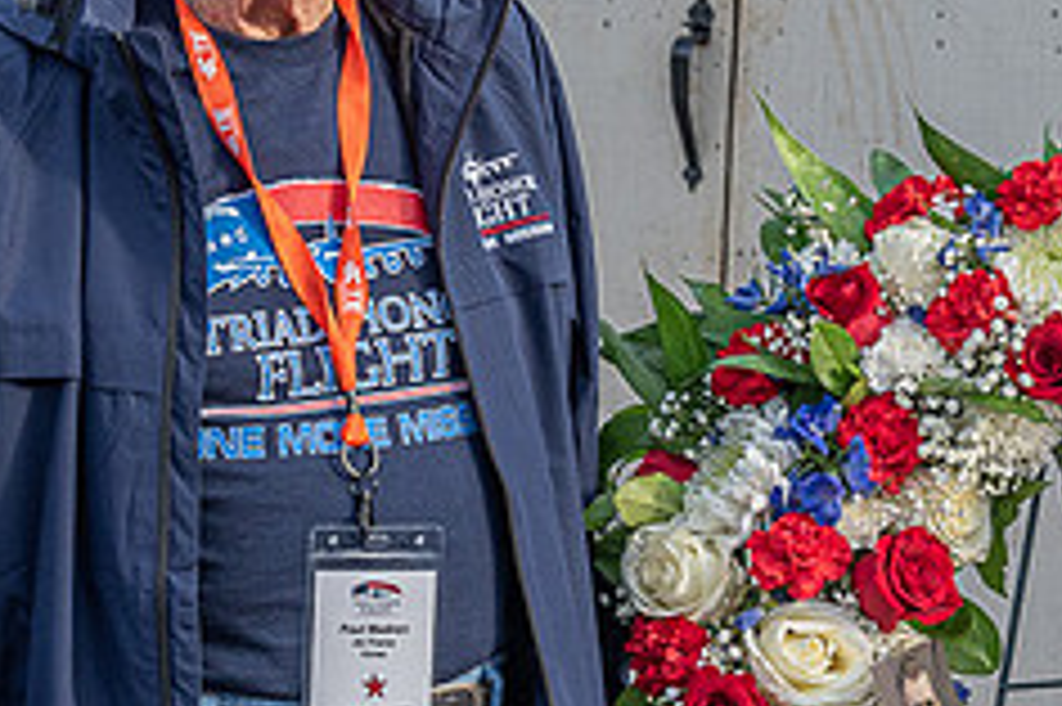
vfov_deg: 9.0
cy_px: 148
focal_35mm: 152
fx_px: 4481
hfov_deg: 13.5
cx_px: 401
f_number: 8
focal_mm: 48
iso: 500
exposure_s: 1/250
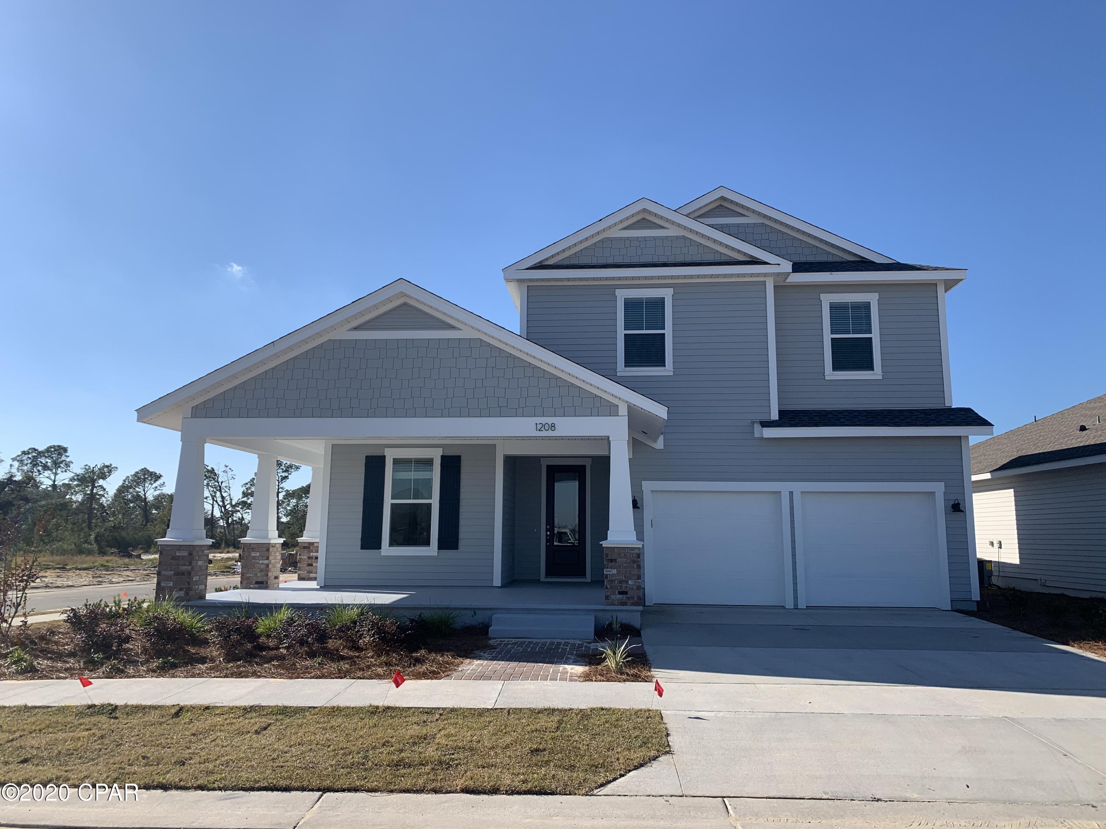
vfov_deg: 53.1
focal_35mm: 26
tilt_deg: +8.4
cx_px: 553
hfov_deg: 67.3
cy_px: 414
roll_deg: +0.0
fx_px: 831
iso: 25
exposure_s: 1/2833
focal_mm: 4.25
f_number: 1.8
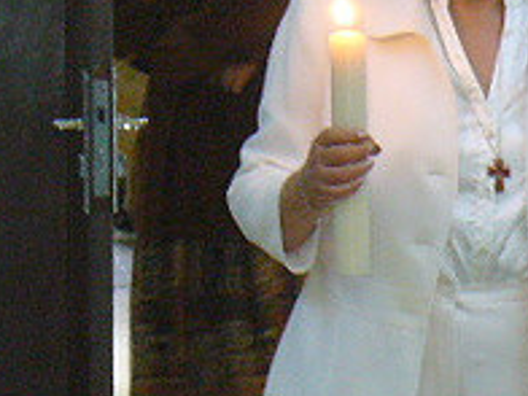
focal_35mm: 396
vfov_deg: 3.8
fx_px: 6040
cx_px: 485
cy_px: 155
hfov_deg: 5.0
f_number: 3.5
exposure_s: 1/8
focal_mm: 16.1
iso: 200
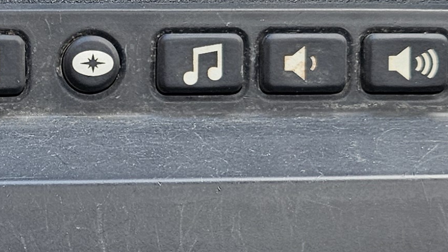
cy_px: 103
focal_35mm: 116
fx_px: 1378
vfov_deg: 10.4
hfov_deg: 18.1
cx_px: 29
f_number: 1.8
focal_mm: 5.4
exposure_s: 1/359
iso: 125
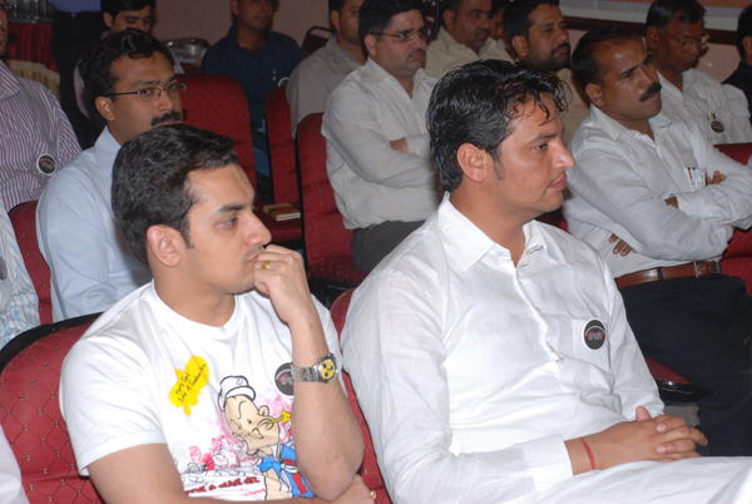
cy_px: 252
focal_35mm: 93
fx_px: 1946
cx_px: 376
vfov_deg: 14.8
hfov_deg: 21.9
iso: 200
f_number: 9
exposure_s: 1/125
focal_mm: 62
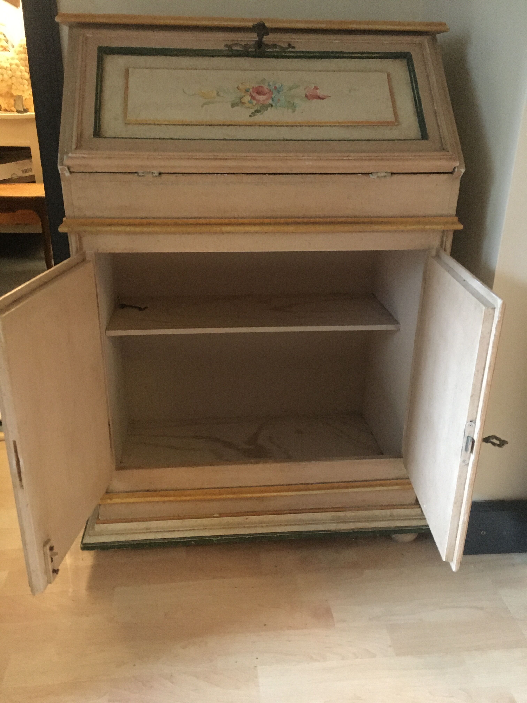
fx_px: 589
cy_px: 352
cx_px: 264
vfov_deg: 61.7
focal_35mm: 29
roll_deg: -1.6
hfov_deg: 48.2
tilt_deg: -21.8
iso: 400
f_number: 2.2
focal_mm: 4.15
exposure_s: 1/17
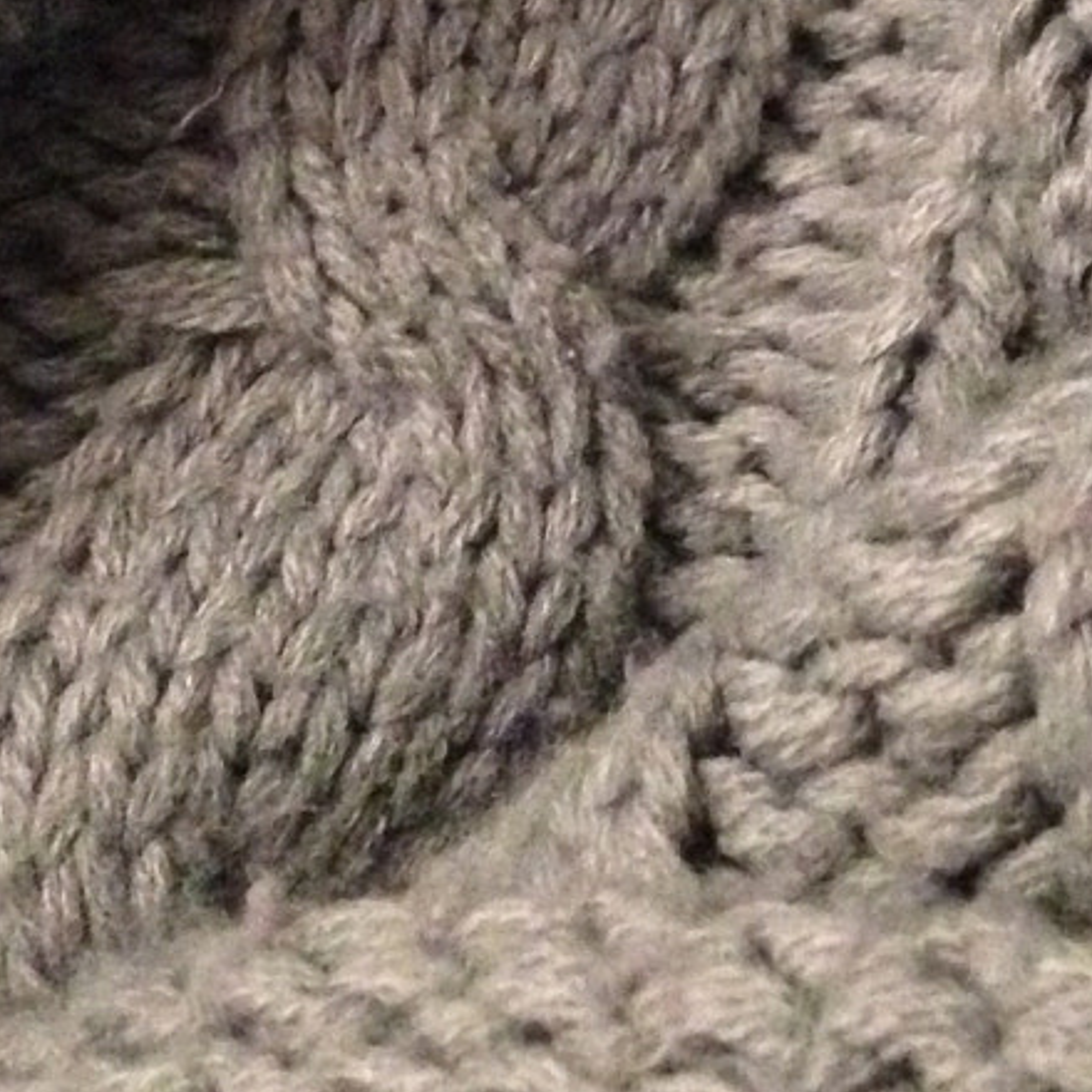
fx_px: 3783
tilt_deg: -20.7
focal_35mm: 106
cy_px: -199
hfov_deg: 16.4
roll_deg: +22.7
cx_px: 650
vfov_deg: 15.8
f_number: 2.4
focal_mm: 4.12
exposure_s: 1/15
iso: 800
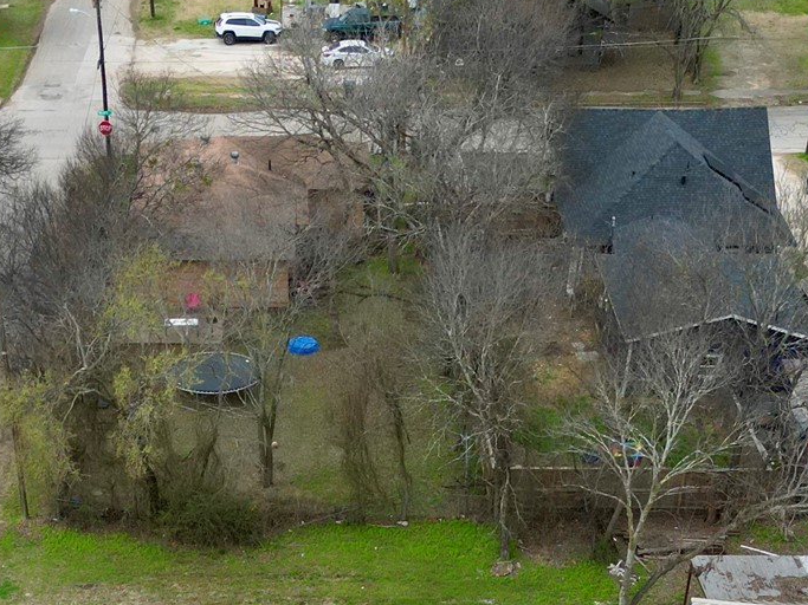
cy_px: 852
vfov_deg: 18.5
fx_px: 1680
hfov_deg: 26.9
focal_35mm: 72
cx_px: 291
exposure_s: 1/1000
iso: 100
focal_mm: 6.72
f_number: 1.7
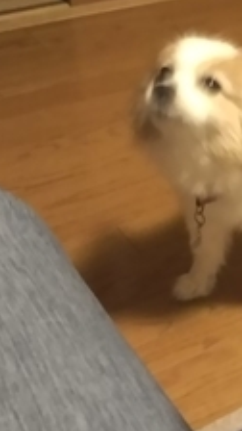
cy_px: 146
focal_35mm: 73
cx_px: 308
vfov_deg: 28.8
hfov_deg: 15.8
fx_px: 833
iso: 640
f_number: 2.2
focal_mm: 4
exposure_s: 1/11
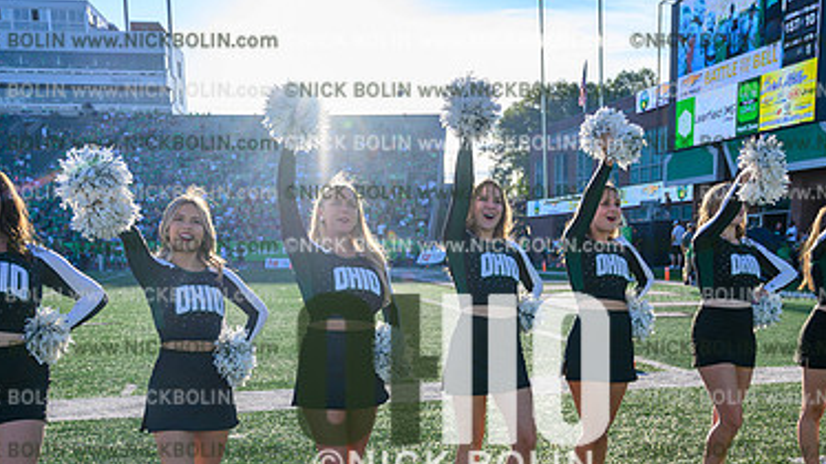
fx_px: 854
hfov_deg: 51.5
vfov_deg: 29.4
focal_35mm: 39
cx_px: 453
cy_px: 398
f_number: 4
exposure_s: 1/640
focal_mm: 24
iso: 125
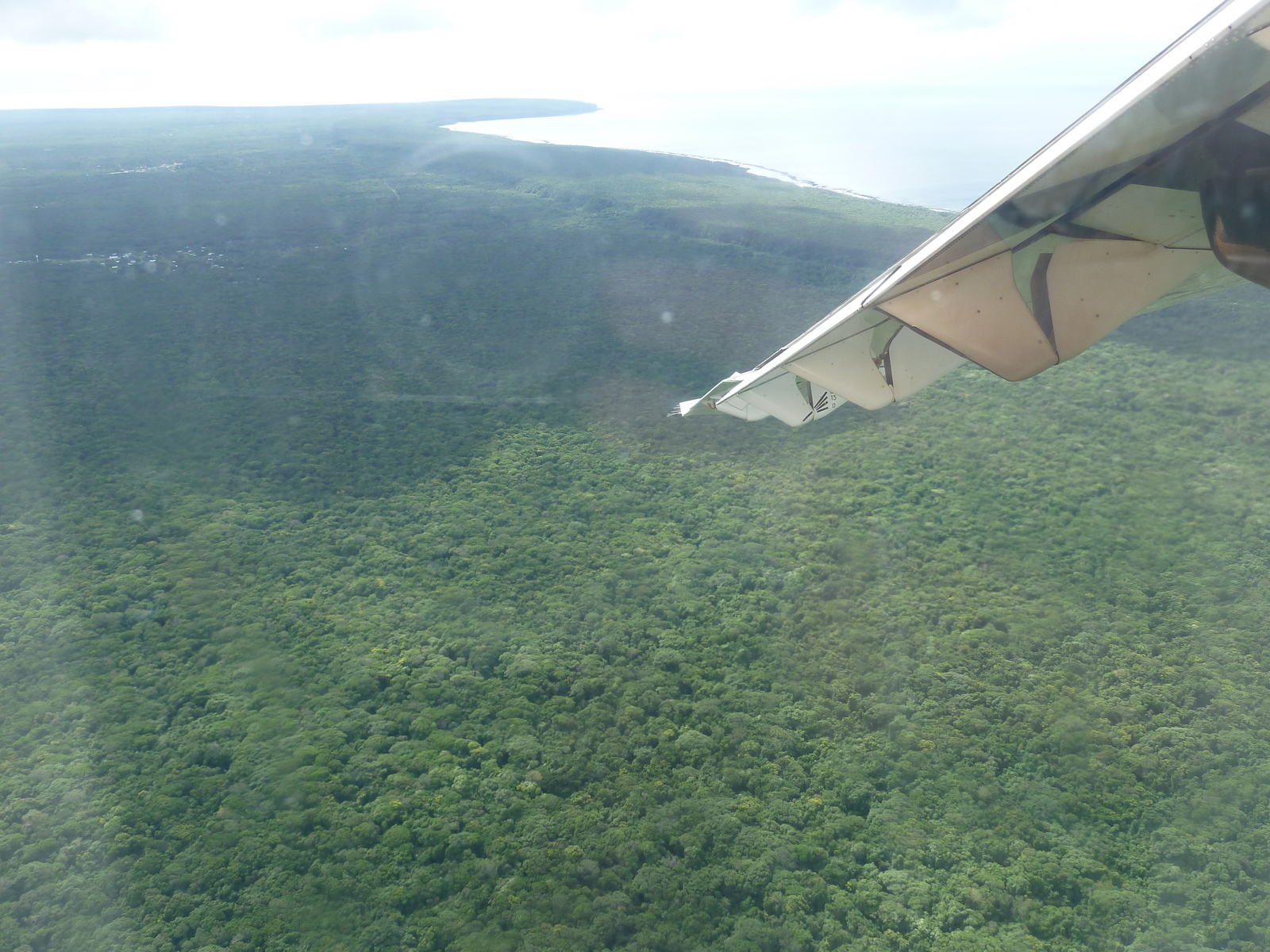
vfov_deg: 48.2
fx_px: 1064
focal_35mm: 29
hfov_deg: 61.7
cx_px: 635
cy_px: 476
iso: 80
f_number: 4
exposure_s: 1/250
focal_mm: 4.7
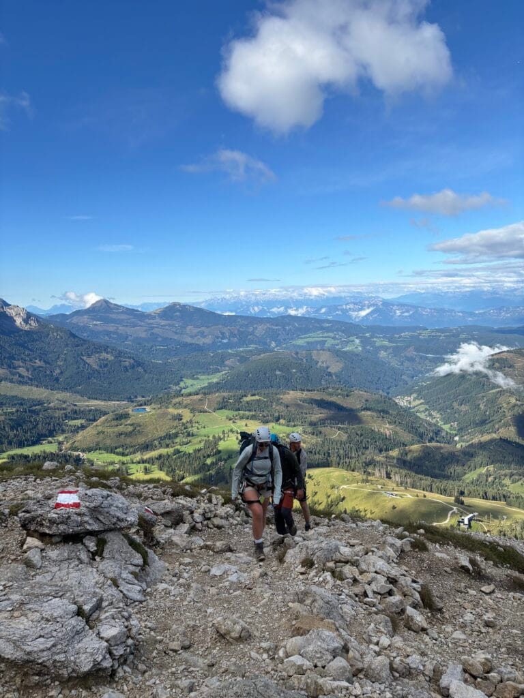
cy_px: 349
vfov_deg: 67.3
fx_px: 525
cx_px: 262
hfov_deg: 53.1
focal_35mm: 26
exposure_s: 1/2933
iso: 50
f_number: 1.6
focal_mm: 5.96
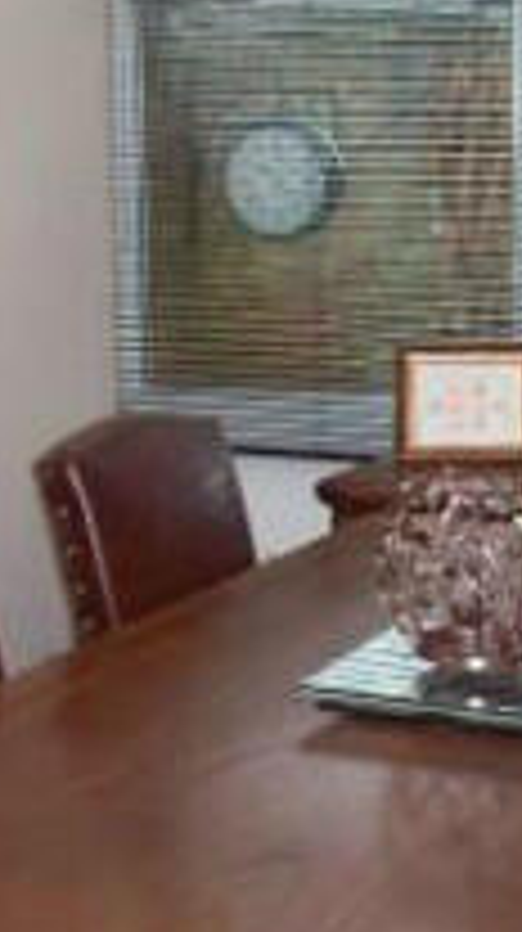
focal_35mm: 83
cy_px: 606
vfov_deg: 25.5
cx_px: 338
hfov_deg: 14.5
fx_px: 2048
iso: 200
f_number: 2.7
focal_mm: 6
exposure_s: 1/64
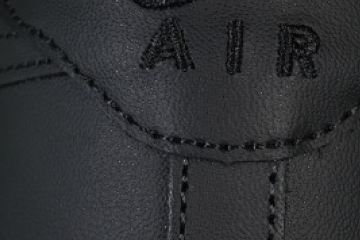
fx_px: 2250
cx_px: 208
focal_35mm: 225
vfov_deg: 6.1
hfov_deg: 9.1
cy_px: 209
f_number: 6.3
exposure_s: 1/50
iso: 160
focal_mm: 50
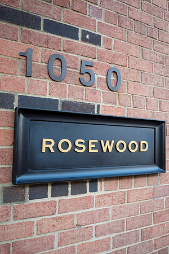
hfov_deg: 45.0
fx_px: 204
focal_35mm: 29
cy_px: 127
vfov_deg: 63.7
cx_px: 84
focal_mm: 29
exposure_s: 1/60
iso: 125
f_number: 4.5
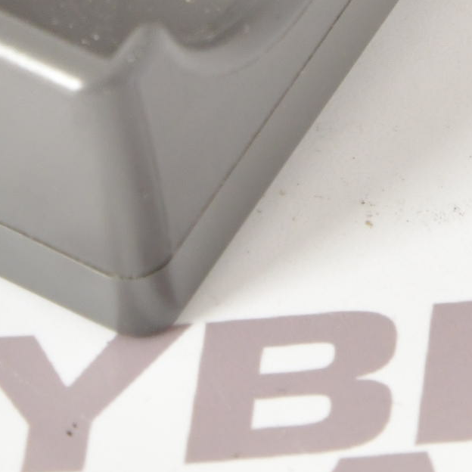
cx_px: 237
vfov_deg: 2.6
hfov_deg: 2.6
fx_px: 10413
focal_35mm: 675
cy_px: -443
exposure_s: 1/200
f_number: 11
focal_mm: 120
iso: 1000
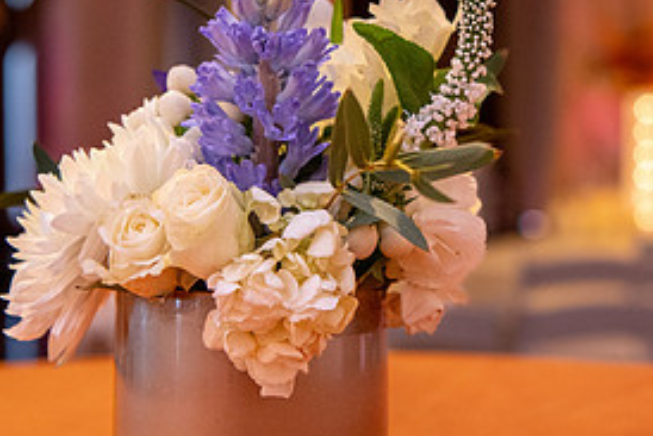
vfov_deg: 16.1
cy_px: 159
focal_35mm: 85
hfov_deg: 23.8
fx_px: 1543
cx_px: 434
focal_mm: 36
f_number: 3.5
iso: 3200
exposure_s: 1/250
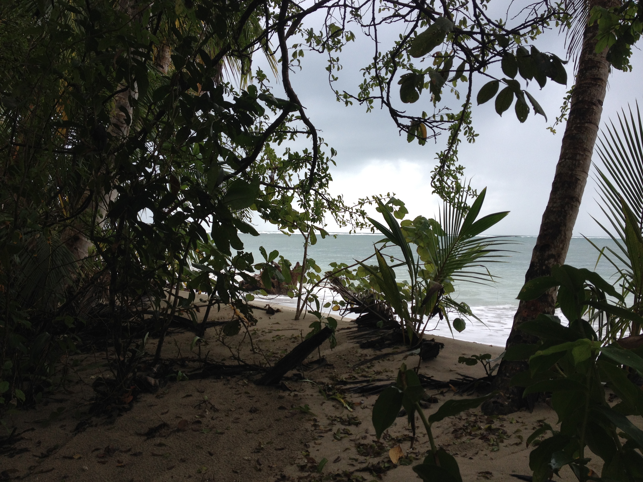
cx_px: 322
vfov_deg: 40.7
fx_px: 650
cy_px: 241
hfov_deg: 52.6
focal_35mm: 35
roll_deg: -0.6
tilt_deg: -5.0
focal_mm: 4.28
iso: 50
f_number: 2.4
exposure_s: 1/511
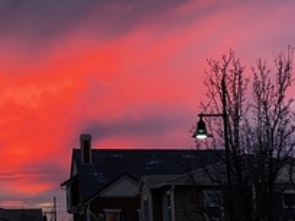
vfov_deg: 9.5
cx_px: -17
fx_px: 1304
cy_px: -74
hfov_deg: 12.7
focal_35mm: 153
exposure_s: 1/84
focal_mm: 6
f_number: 2
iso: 160
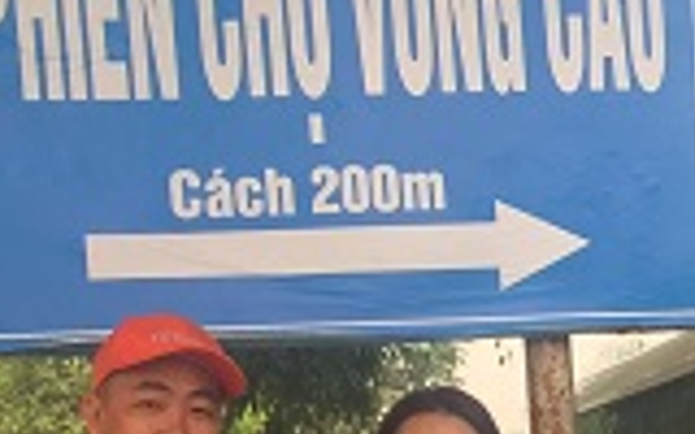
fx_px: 2159
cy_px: 671
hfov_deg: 17.5
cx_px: 804
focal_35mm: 114
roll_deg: -1.0
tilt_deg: -1.1
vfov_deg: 11.0
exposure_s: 1/123
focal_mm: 4.15
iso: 32
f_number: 2.2
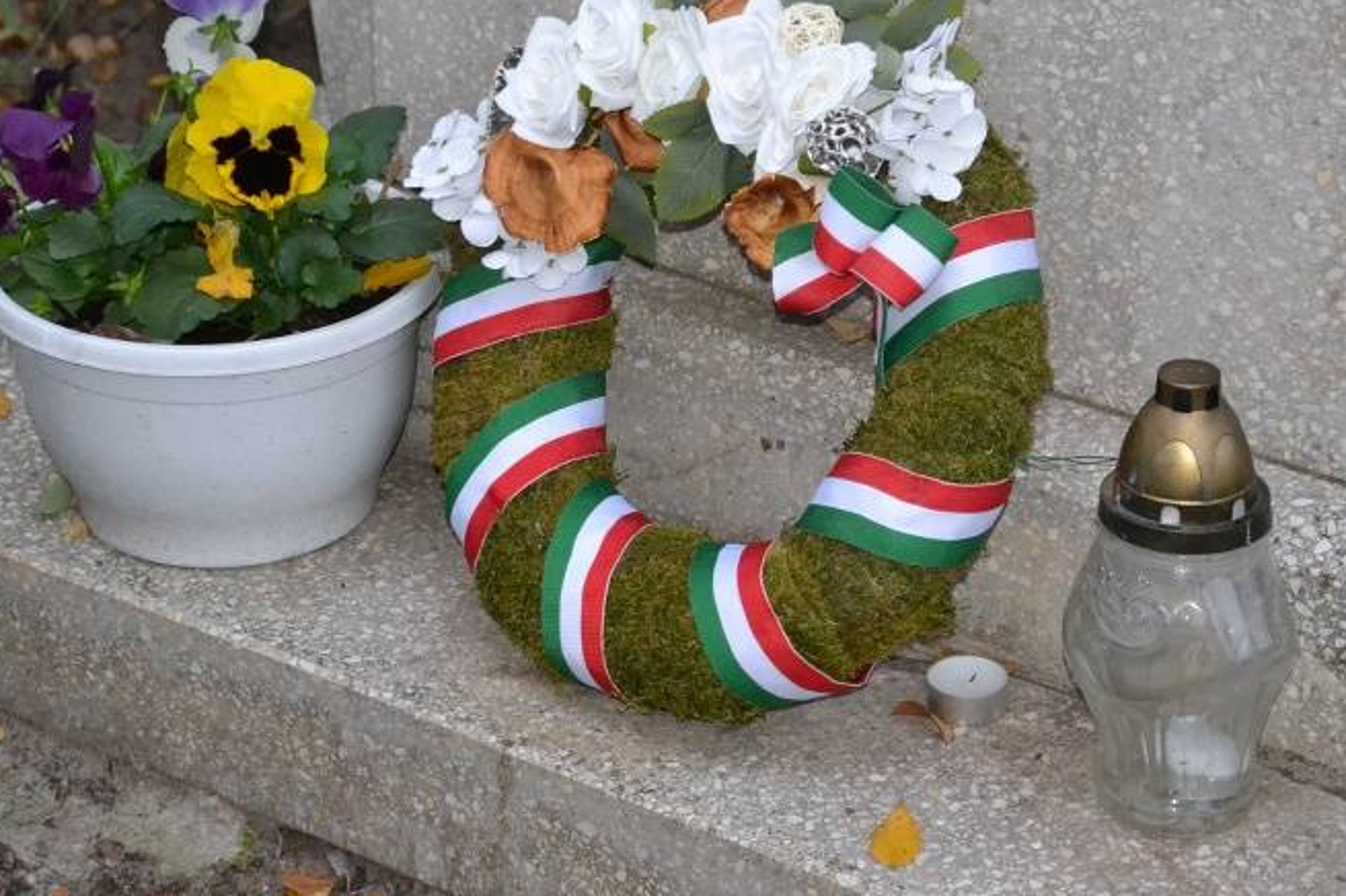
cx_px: 643
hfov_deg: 16.9
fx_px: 4522
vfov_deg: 11.3
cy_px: 375
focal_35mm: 121
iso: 3200
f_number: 5.3
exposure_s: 1/60
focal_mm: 66
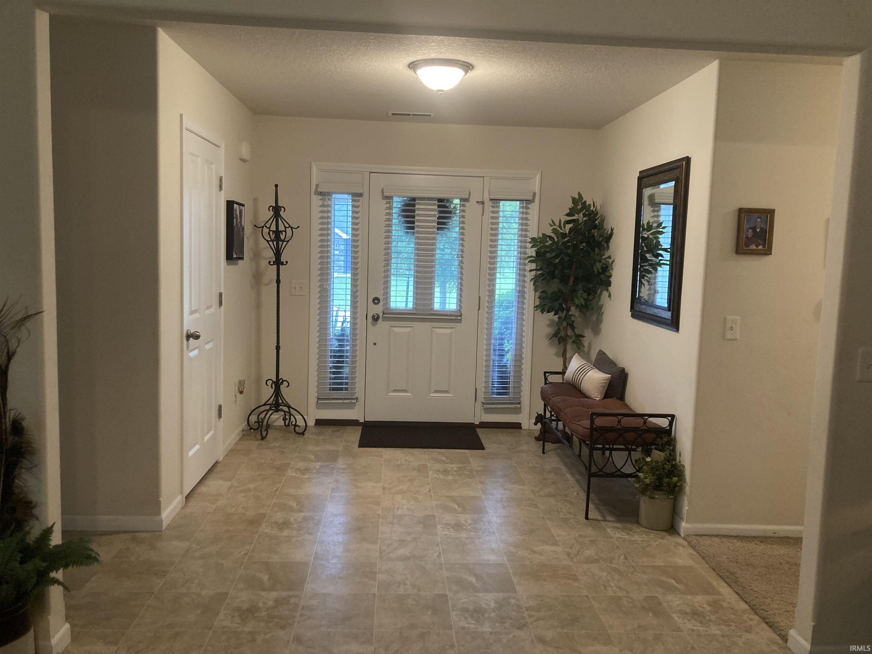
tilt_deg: -5.3
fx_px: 705
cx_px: 436
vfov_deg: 49.7
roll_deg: -2.1
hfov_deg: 63.4
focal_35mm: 28
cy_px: 327
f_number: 1.8
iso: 200
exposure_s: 1/60
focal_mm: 3.99
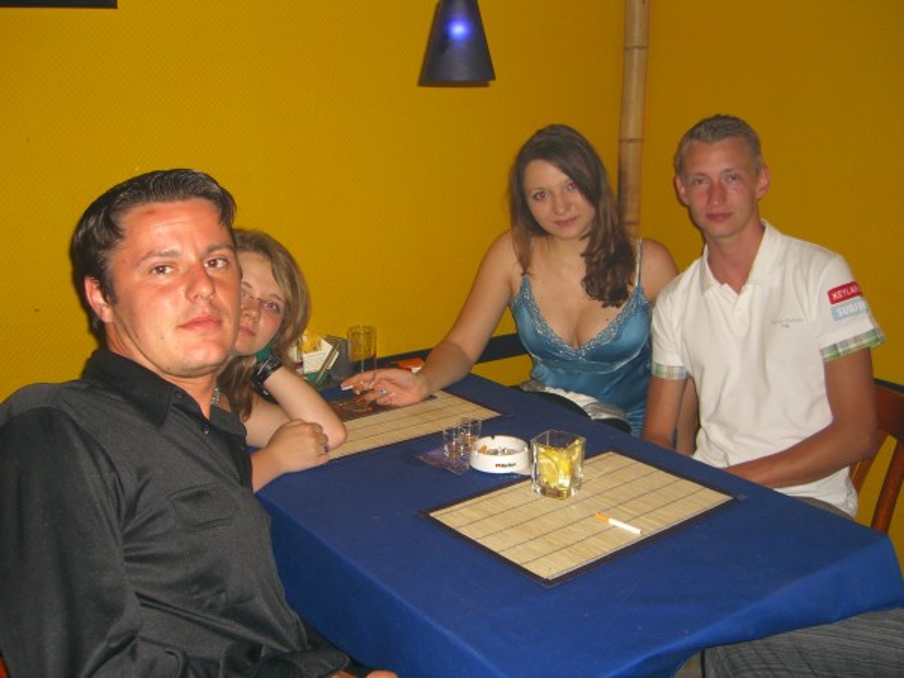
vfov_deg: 37.7
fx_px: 992
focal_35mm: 38
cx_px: 452
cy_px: 339
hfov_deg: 49.0
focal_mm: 7.9
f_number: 2.8
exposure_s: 1/60
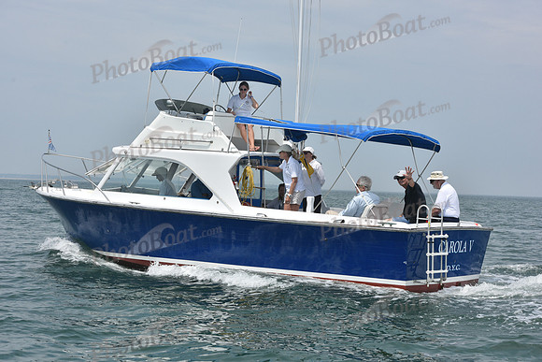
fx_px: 1054
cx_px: 271
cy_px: 181
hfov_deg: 28.8
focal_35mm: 70
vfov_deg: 19.5
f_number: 10
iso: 250
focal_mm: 70
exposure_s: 1/1000
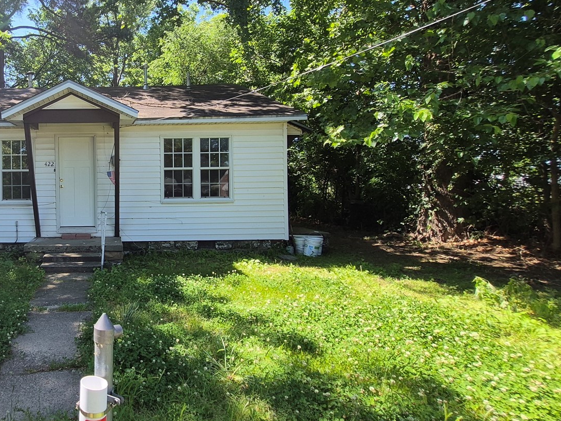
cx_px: 101
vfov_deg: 58.7
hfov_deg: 66.2
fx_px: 373
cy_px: 186
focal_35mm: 23
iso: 40
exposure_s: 1/381
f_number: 2.2
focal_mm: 1.74
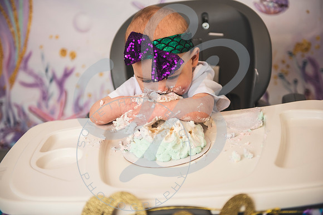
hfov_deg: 35.6
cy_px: 108
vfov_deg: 24.2
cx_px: 162
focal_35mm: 56
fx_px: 503
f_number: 2.8
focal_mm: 56
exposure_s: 1/160
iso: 250
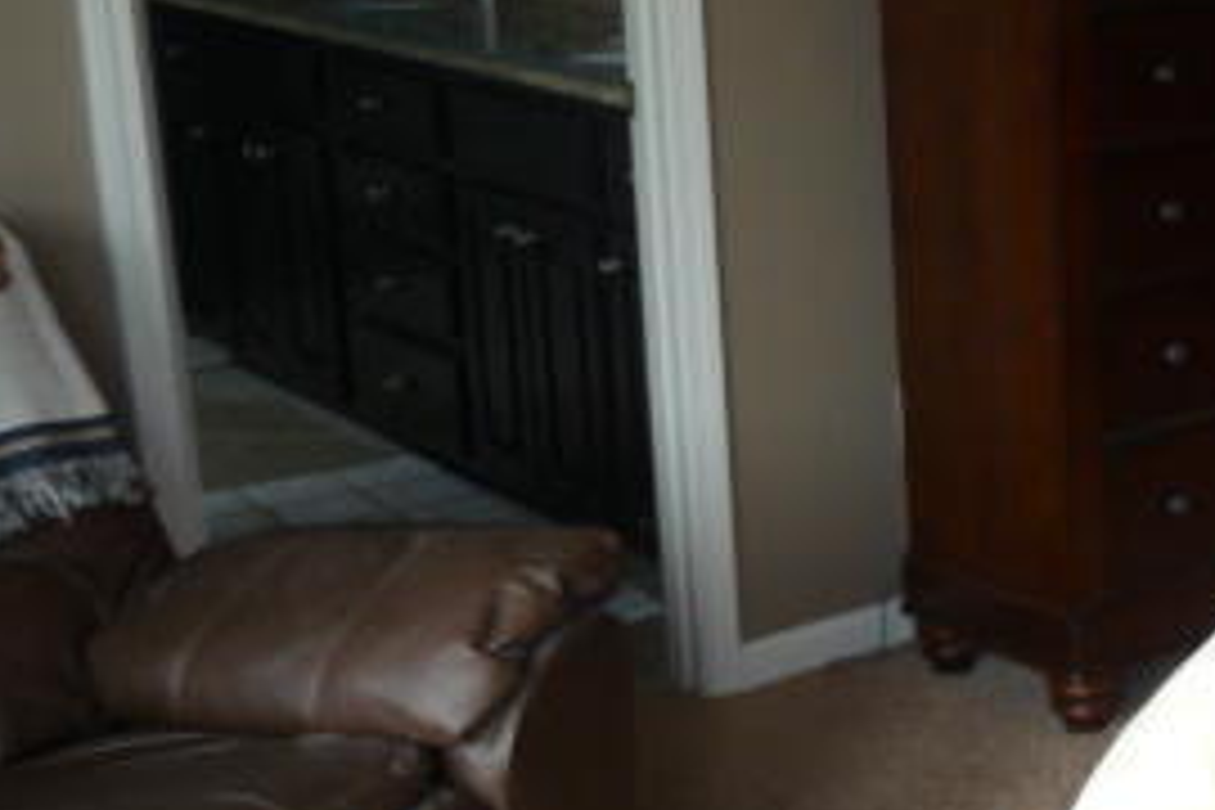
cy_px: 266
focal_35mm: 69
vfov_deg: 19.7
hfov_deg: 26.3
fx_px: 2329
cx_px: 1426
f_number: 3.3
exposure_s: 1/30
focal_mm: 4.7
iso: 100
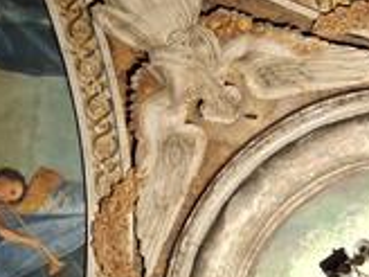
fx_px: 1300
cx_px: 454
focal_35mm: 122
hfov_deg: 15.5
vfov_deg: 11.8
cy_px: 365
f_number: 1.8
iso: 250
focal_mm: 4.69
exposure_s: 1/33
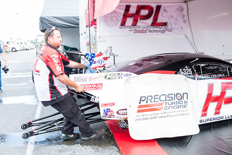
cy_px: 78
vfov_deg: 36.9
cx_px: 116
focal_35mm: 36
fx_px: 232
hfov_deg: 53.1
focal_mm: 24.3
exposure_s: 1/125
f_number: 5
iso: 400
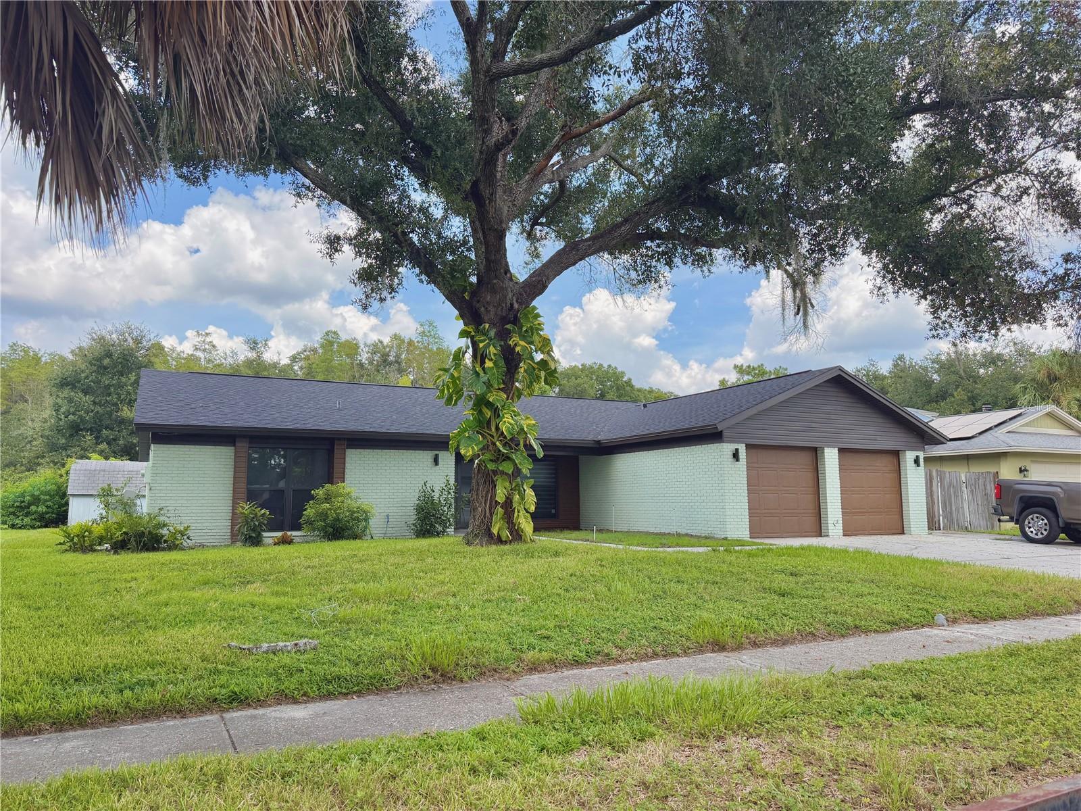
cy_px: 406
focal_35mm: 24
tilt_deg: +6.6
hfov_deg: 71.6
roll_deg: +0.7
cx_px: 540
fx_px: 749
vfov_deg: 56.8
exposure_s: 1/3021
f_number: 1.78
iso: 100
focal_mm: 6.76
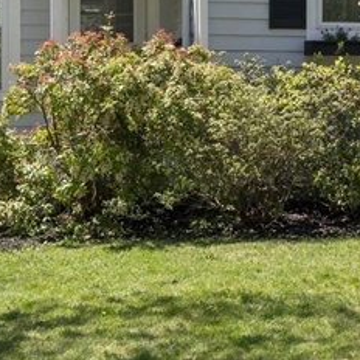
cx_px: 487
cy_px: -26
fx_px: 1059
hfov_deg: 17.9
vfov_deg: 18.6
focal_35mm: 90
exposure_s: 1/640
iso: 800
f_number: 10
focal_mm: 24
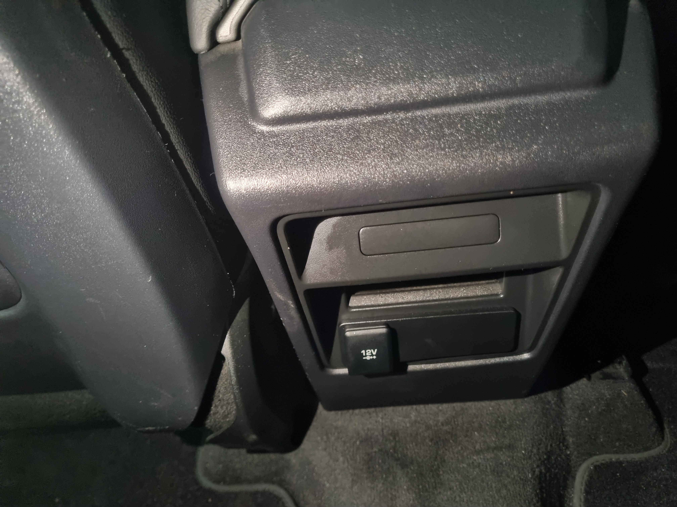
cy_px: 254
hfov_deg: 67.3
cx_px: 338
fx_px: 508
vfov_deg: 53.1
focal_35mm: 26
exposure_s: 1/25
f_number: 1.8
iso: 1000
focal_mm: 5.4
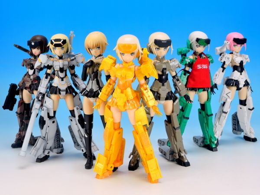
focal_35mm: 55
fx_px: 413
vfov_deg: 26.6
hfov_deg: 34.9
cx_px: 130
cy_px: 98
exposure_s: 1/2
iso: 80
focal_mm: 11.8
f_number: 5.6
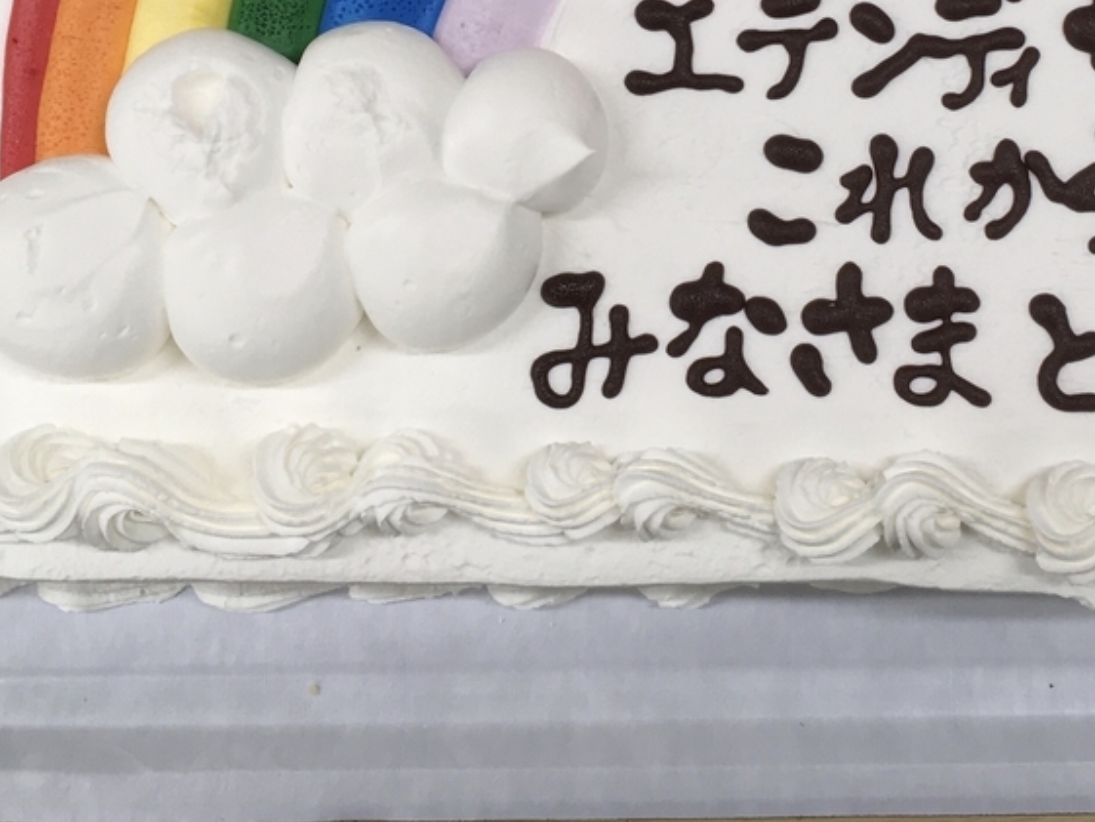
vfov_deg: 22.7
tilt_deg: -80.0
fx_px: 1962
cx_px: 673
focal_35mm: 62
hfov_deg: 31.1
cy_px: -14
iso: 40
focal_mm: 4.15
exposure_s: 1/120
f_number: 2.2
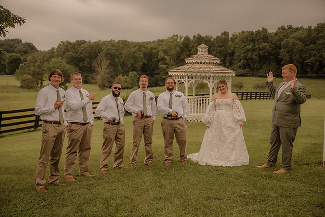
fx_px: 370
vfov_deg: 32.6
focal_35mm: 41
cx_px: 162
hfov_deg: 47.4
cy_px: 108
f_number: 3.2
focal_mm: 41
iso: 250
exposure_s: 1/800
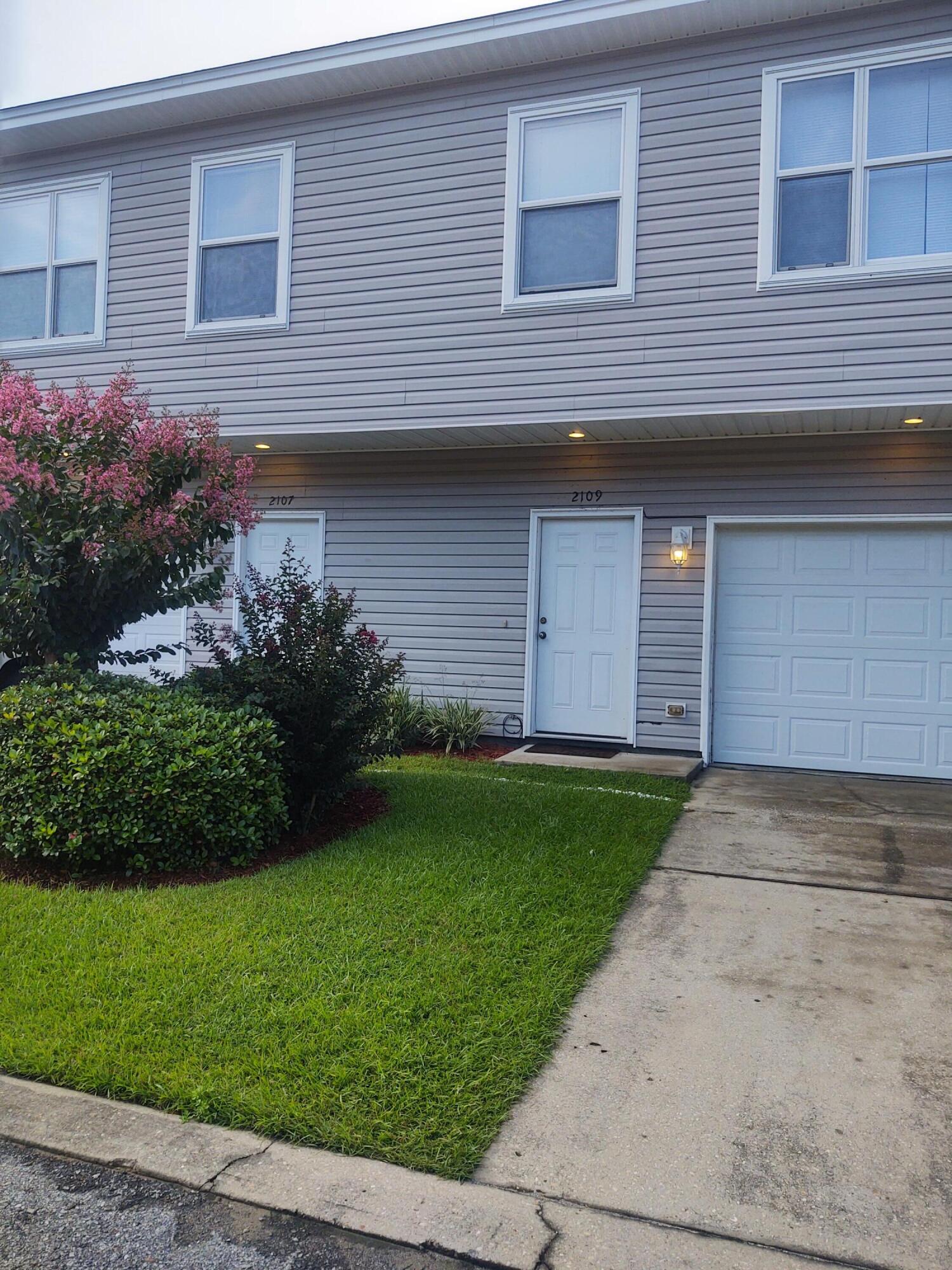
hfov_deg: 51.4
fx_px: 990
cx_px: 476
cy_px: 635
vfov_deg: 65.3
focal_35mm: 27
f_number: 1.7
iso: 100
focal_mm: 4.75
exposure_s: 1/987
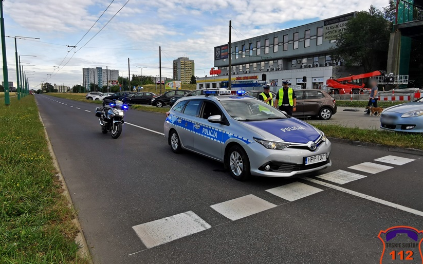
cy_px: 119
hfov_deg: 77.2
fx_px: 265
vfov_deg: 52.9
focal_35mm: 23
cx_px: 217
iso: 50
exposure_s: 1/535
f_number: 2.2
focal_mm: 2.35
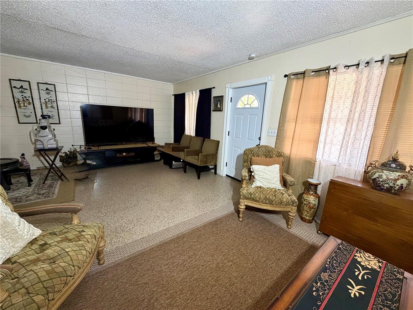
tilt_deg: -12.6
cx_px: 206
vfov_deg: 85.7
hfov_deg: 102.1
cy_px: 155
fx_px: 167
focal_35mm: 14
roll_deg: -1.8
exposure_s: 1/96
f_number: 2.2
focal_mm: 2.22
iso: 320
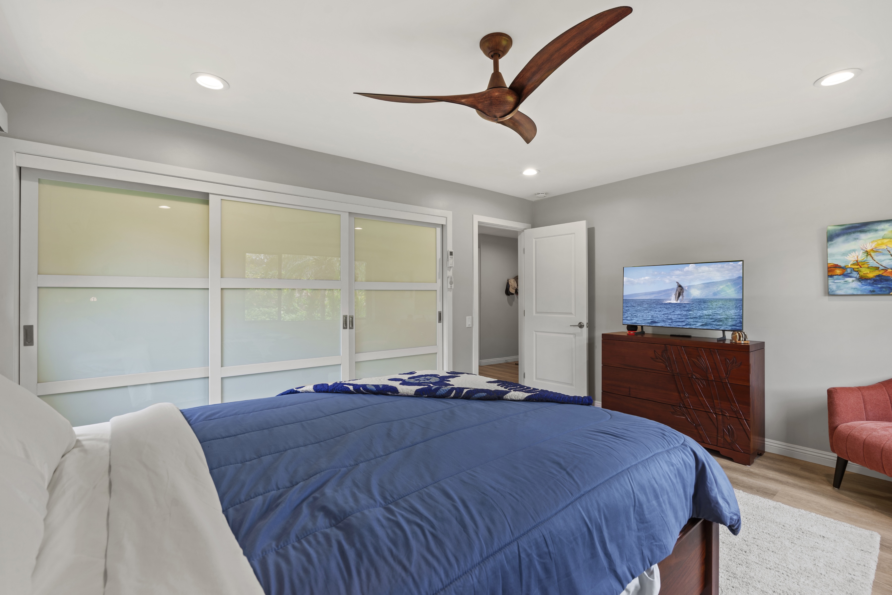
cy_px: 298
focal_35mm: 16
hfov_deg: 96.7
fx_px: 396
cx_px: 446
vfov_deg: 73.7
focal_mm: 16
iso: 100
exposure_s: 1/2
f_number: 8
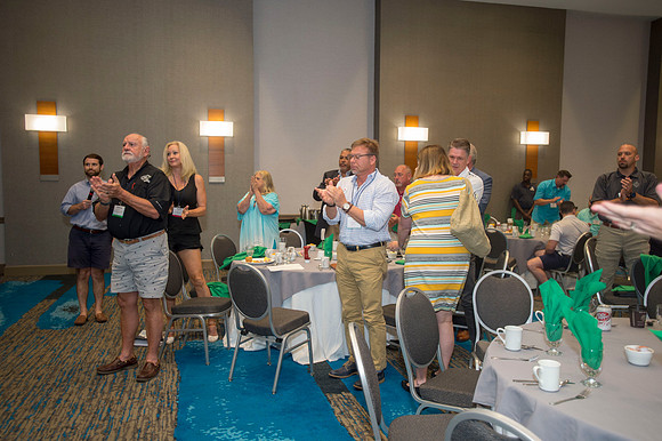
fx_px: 551
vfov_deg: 43.6
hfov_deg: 62.0
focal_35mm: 30
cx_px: 331
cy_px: 220
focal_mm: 30
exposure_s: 1/250
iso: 1250
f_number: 2.8
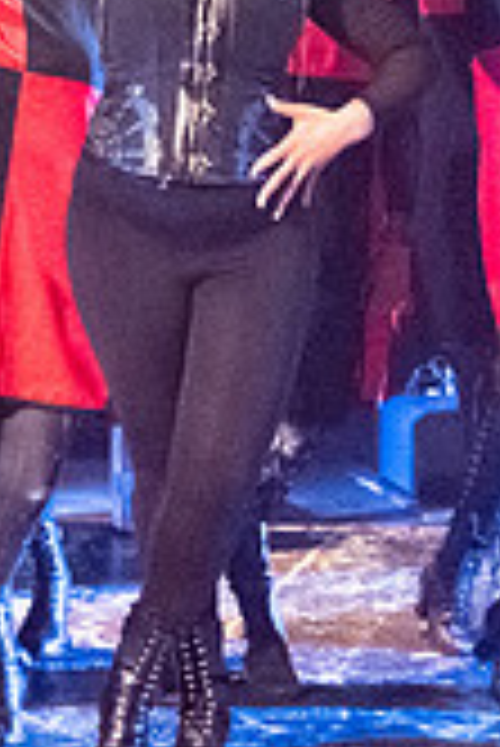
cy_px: -70
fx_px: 4927
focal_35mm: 237
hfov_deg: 5.8
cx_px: 45
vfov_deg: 8.6
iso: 3200
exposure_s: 1/250
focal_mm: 35
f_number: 1.4
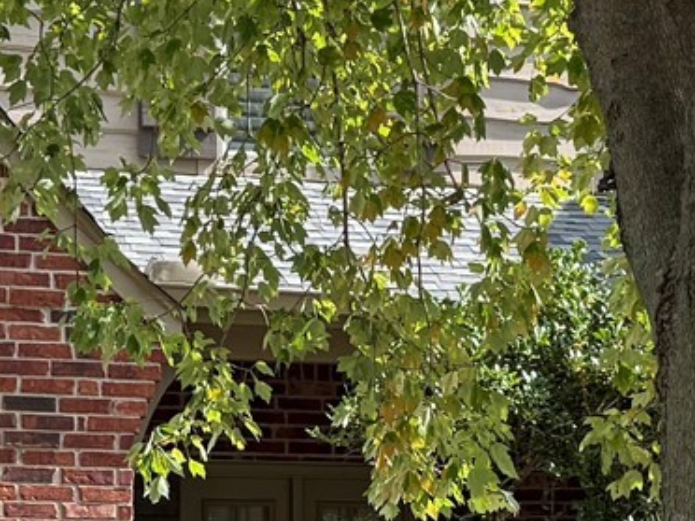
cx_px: 447
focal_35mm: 124
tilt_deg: -0.5
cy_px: 670
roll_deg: +0.1
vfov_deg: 11.6
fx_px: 2490
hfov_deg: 15.9
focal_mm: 6.76
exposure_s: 1/1292
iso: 100
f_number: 1.78
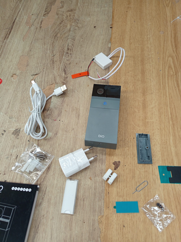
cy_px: 121
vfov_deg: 71.6
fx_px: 167
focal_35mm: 24
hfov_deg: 56.8
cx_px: 90
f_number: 1.7
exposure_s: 1/100
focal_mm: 5.24
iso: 208
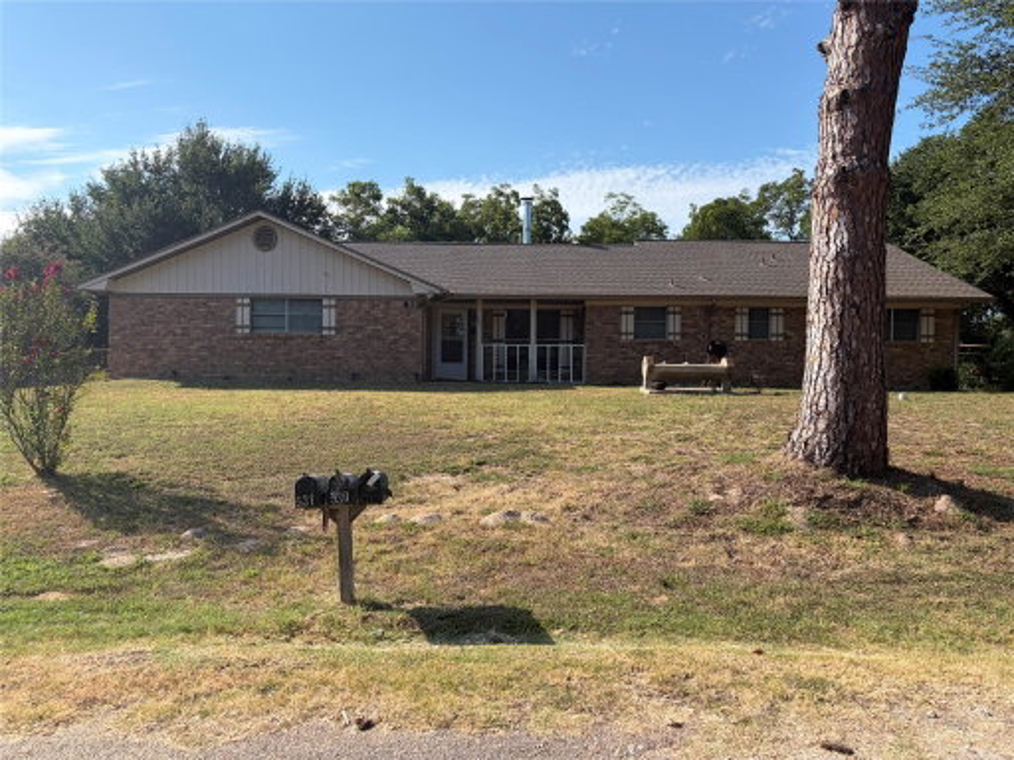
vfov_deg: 53.1
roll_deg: -1.0
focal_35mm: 26
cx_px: 507
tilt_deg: -0.7
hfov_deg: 67.3
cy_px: 380
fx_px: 762
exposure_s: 1/2747
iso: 50
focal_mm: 5.96
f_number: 1.6
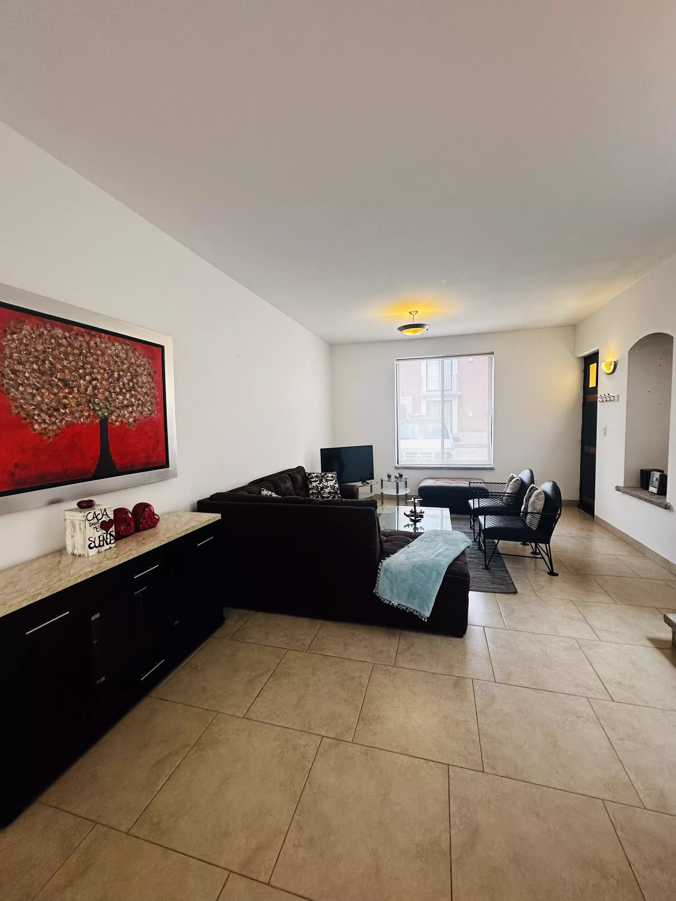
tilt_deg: -4.2
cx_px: 338
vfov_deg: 102.1
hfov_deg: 85.7
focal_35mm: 14
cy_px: 450
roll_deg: +1.4
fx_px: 365
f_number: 2.2
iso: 160
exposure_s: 1/120
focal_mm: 2.22
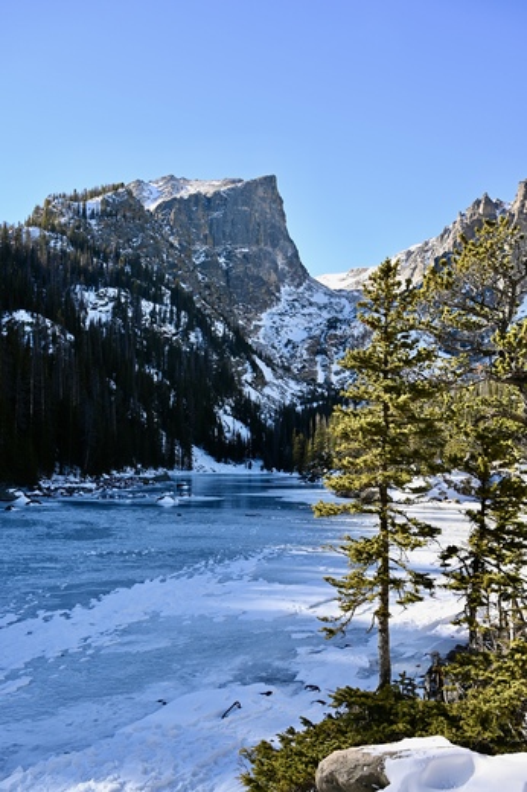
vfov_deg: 55.1
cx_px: 264
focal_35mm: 34
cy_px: 396
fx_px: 759
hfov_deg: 38.3
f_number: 8
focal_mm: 34.5
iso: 250
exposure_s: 1/250
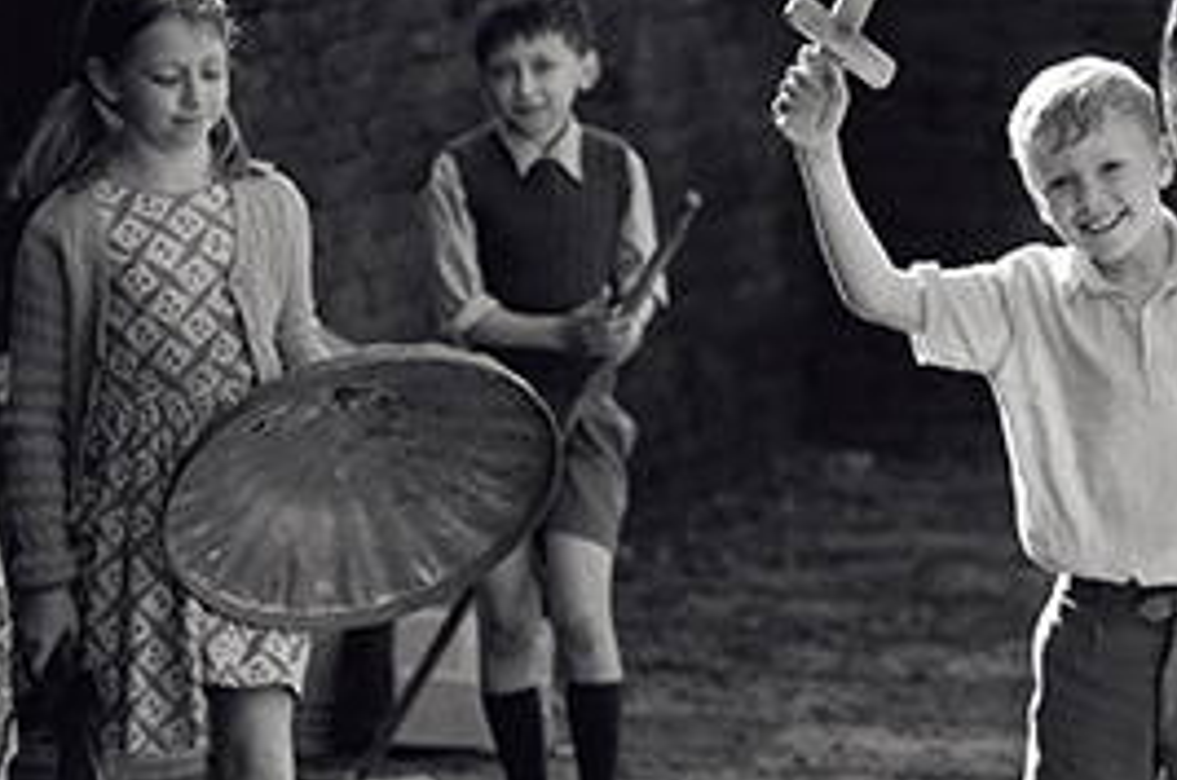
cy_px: 551
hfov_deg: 7.9
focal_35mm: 261
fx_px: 8518
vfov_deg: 5.2
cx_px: 1120
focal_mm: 120
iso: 400
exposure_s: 1/1600
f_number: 2.8
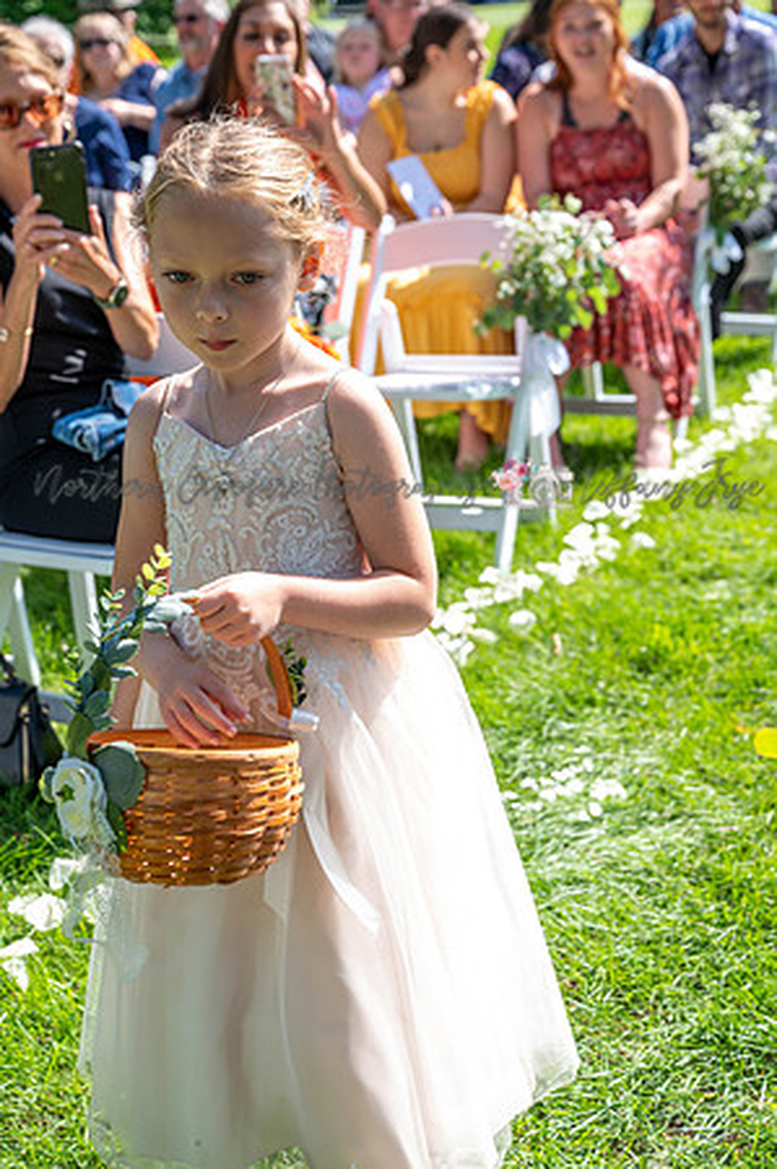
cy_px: 584
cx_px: 388
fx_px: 1979
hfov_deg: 22.2
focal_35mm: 61
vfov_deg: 32.9
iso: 140
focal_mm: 61
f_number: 5.6
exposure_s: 1/250
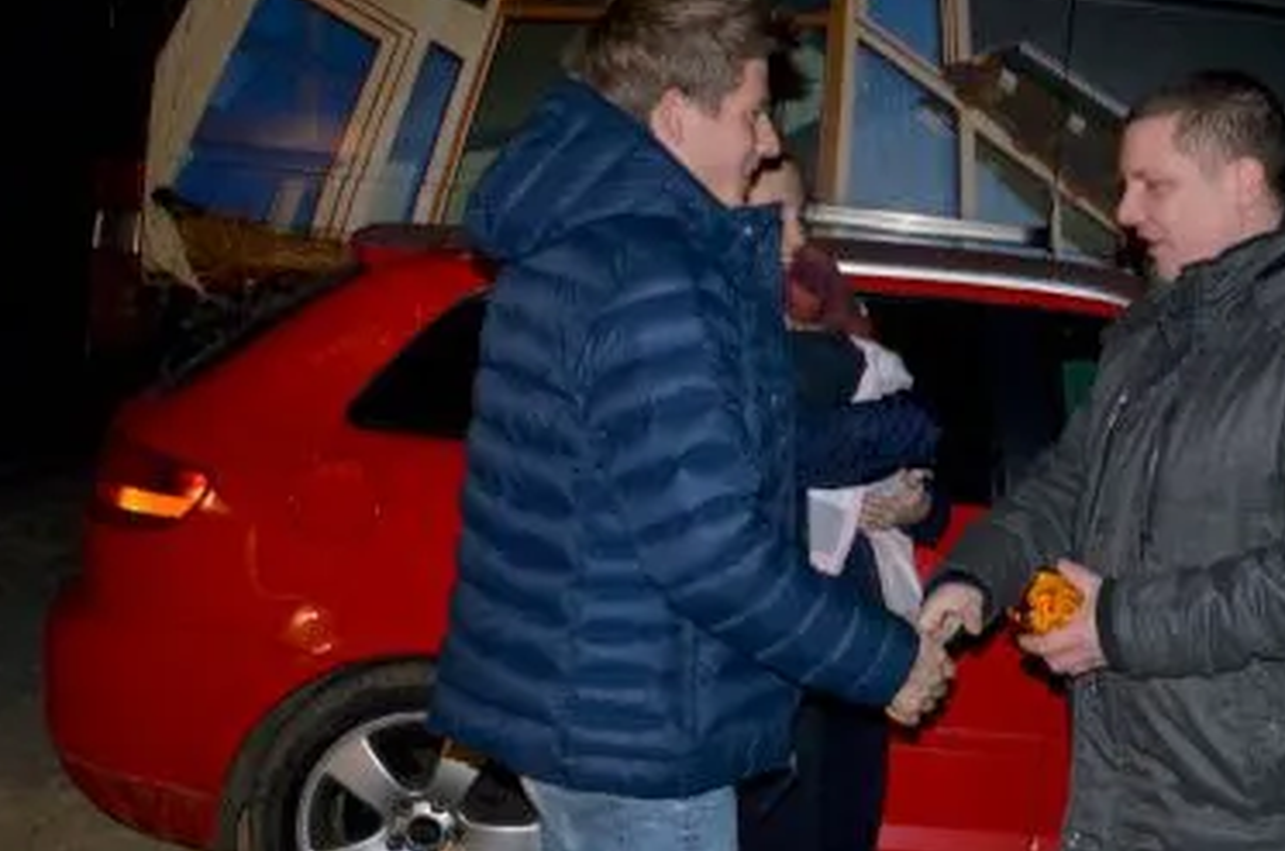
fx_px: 1954
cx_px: 1037
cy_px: 465
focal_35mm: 55
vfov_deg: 24.6
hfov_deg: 35.2
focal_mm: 21
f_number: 3.8
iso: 3200
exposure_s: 1/60
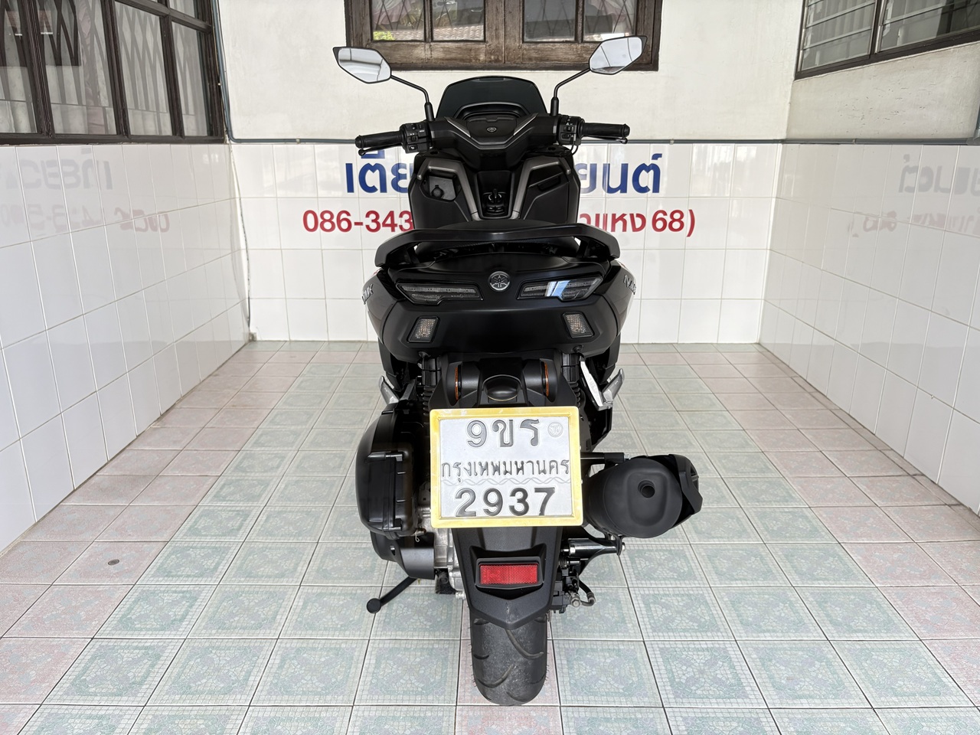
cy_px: 368
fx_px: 736
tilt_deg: -17.5
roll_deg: +0.4
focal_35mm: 26
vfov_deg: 53.1
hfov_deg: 67.3
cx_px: 490
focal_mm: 5.96
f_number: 1.6
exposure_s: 1/121
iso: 80
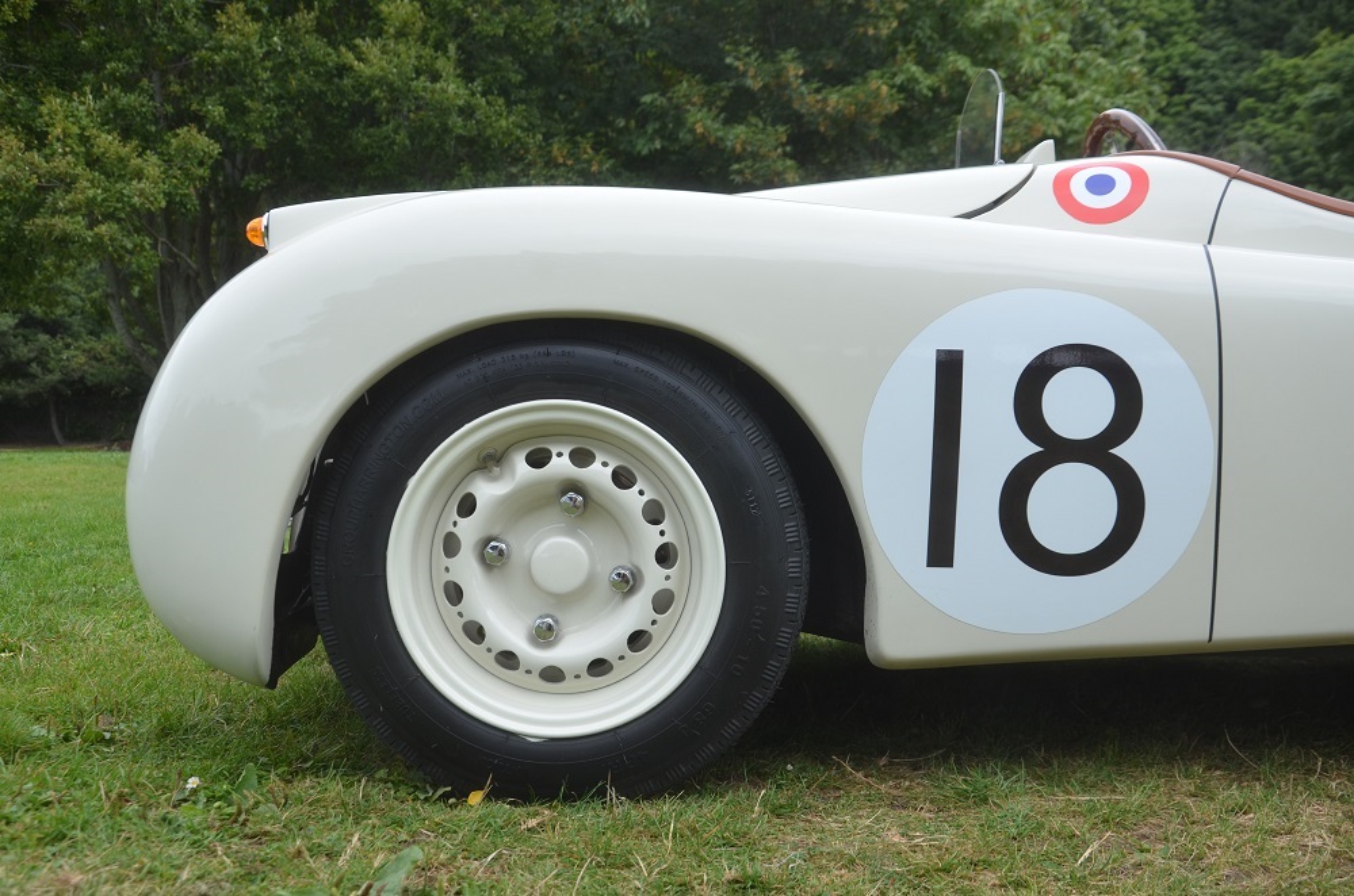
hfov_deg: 53.2
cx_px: 677
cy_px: 448
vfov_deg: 36.7
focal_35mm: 36
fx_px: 1351
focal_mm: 24
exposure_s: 1/250
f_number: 8
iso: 200
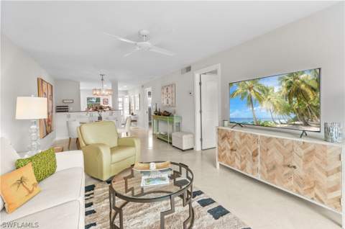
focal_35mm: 15
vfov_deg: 77.1
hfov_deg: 100.5
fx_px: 143
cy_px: 114
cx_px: 172
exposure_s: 1/20
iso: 200
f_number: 5.6
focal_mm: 10
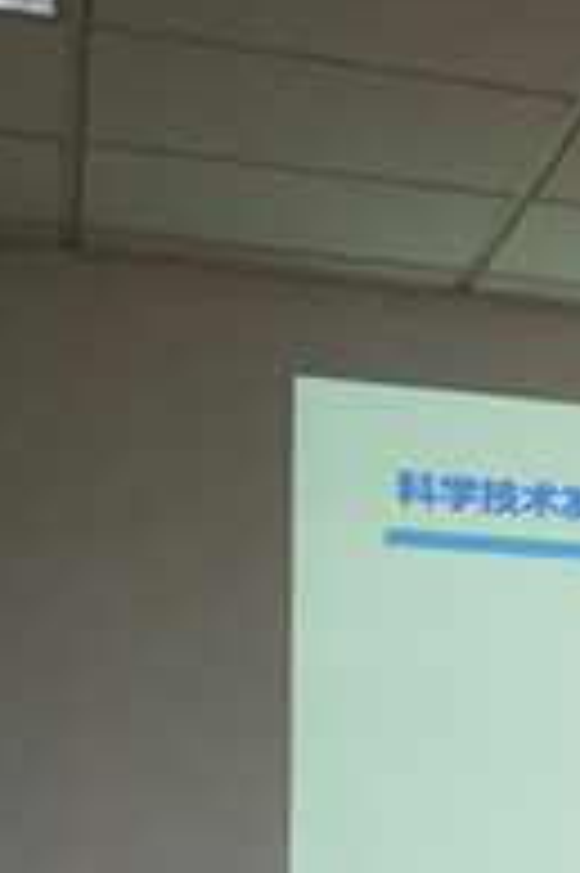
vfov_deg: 15.1
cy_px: 794
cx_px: 1740
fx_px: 3244
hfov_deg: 8.5
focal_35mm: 134
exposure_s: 1/100
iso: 213
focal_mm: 4.5
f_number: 2
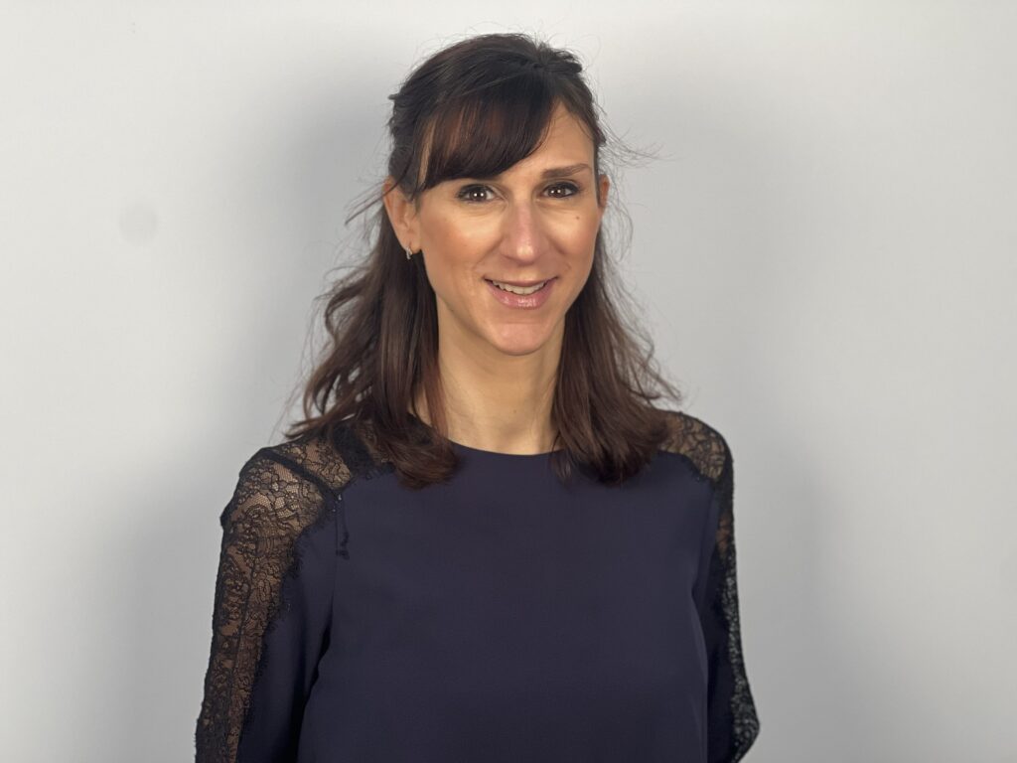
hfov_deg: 25.3
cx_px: 508
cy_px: 382
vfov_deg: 19.1
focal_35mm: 77
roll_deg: -0.3
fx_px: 2262
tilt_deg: -5.3
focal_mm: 9
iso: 160
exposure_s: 1/100
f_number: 2.8
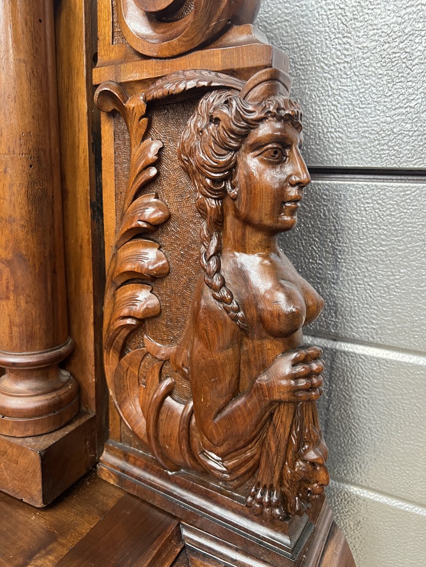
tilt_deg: -14.3
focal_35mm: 26
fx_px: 427
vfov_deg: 67.3
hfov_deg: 53.1
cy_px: 284
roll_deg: +0.8
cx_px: 213
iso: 320
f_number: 1.5
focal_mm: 5.7
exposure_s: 1/50
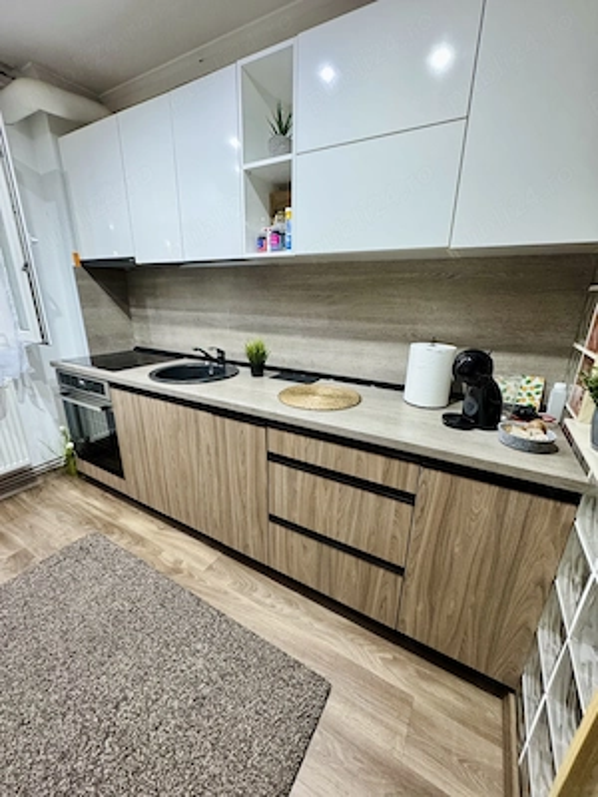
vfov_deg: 102.1
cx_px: 299
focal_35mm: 14
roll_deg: -1.1
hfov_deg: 85.7
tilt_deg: -16.9
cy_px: 398
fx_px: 322
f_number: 2.2
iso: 640
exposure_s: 1/50
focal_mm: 2.22
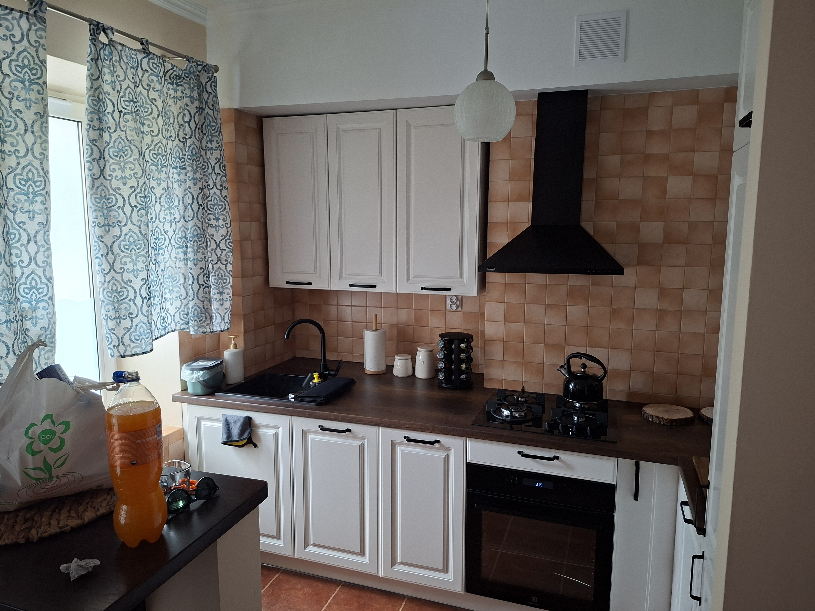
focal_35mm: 23
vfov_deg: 58.9
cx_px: 408
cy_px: 306
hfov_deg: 73.9
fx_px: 542
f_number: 1.8
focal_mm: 5.54
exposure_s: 1/50
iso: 200
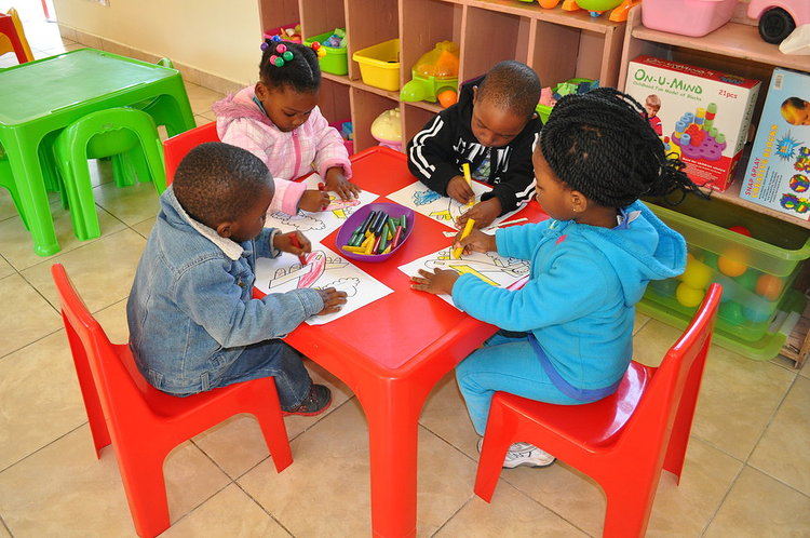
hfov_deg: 62.0
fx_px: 674
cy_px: 269
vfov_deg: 43.5
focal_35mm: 30
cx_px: 405
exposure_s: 1/60
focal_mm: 20
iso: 800
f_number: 3.8
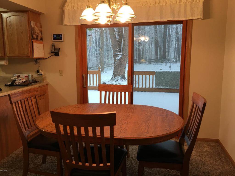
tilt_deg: -5.5
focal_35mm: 29
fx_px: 197
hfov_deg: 61.7
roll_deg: -1.0
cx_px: 118
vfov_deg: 48.2
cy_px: 88
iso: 25
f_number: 2.2
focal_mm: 4.15
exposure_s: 1/15
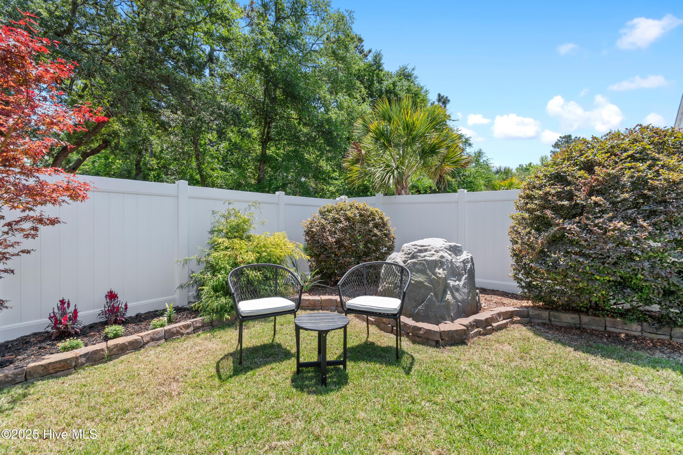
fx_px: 285
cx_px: 342
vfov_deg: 77.3
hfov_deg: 100.4
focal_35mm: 15
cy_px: 228
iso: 100
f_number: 5.6
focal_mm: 10
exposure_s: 1/125
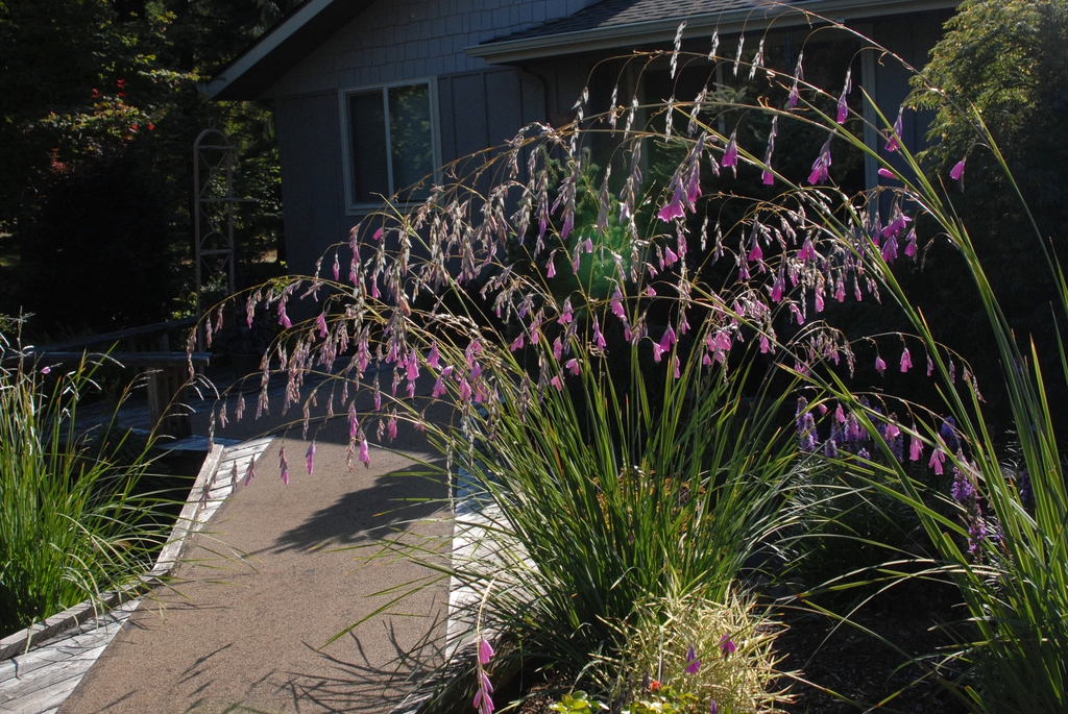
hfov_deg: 46.4
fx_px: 1247
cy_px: 357
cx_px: 534
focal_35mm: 42
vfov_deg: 32.0
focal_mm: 28
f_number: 9
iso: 400
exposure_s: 1/320
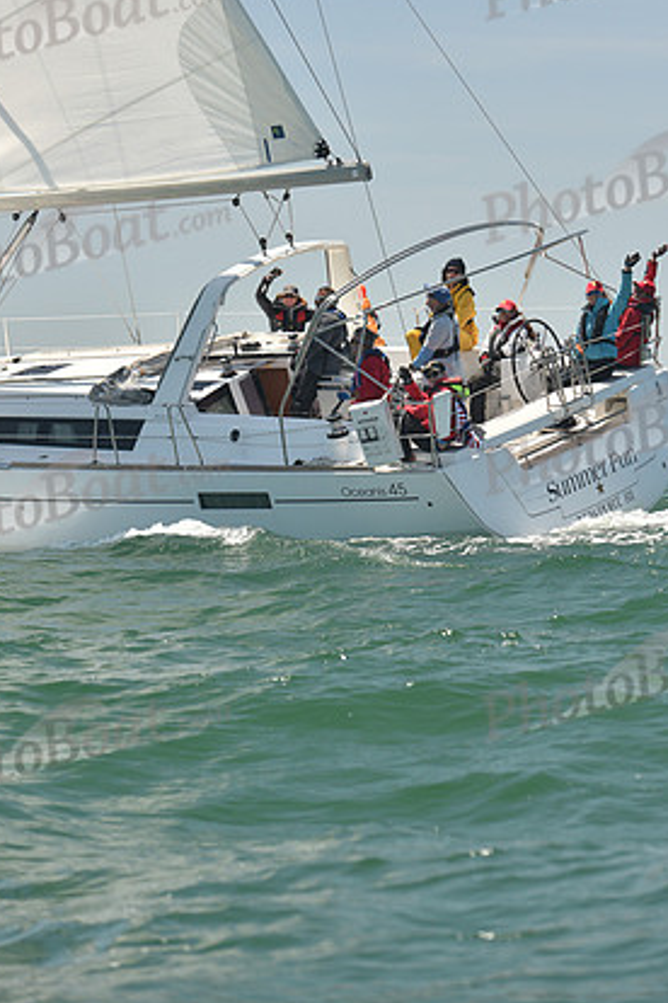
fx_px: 4091
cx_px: 357
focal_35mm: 147
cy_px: 342
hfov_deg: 9.3
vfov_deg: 13.9
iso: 250
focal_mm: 105
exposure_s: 1/800
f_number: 4.5
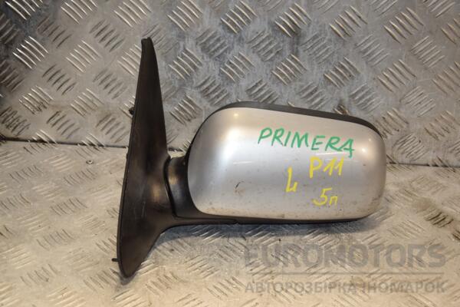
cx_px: 230
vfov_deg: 18.2
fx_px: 958
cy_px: 154
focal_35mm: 75
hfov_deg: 27.0
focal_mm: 50
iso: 800
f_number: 5.6
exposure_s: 1/200
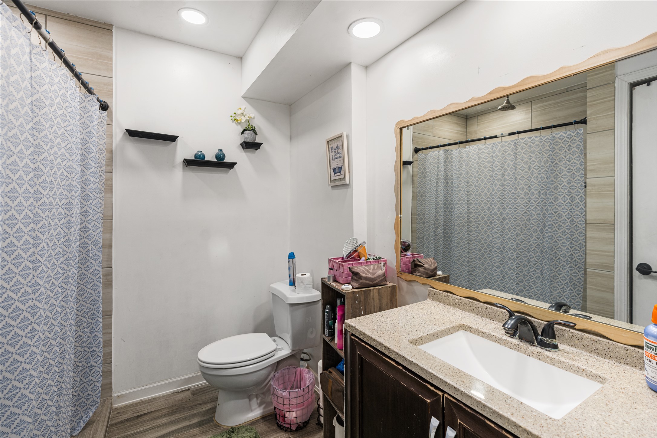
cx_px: 328
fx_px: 292
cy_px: 219
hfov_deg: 96.7
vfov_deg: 73.7
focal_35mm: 16
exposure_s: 1/15
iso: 250
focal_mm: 16
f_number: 5.6
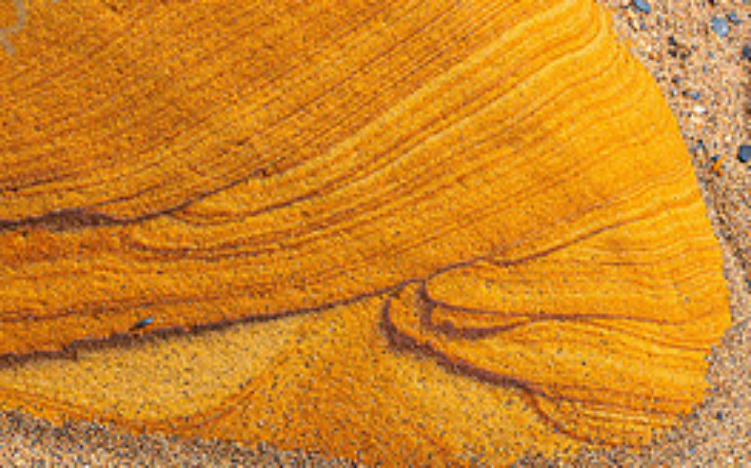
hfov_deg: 17.5
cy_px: -10
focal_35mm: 117
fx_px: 2393
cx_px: 17
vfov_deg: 11.1
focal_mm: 35
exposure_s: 1/1000
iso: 100
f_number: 5
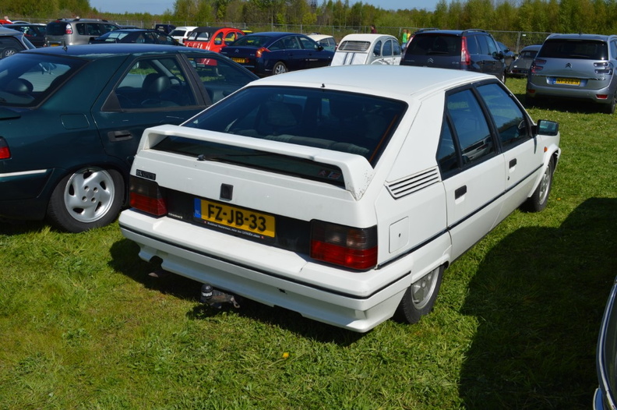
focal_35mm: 33
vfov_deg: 39.9
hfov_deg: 57.3
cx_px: 308
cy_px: 205
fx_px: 565
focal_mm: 22
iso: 100
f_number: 9
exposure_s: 1/320
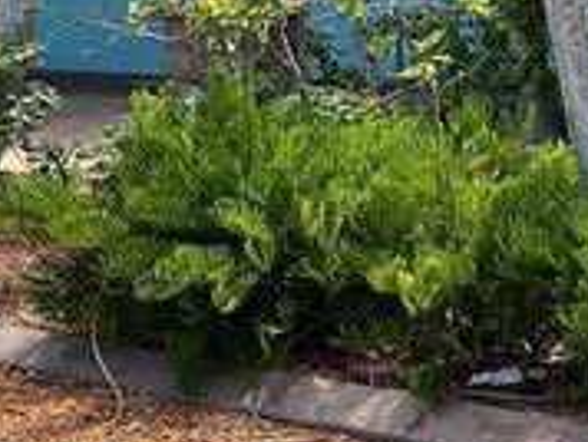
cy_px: -36
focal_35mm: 104
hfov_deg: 18.8
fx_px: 1769
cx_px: 420
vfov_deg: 14.0
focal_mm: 3
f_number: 1.8
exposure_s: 1/360
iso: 25
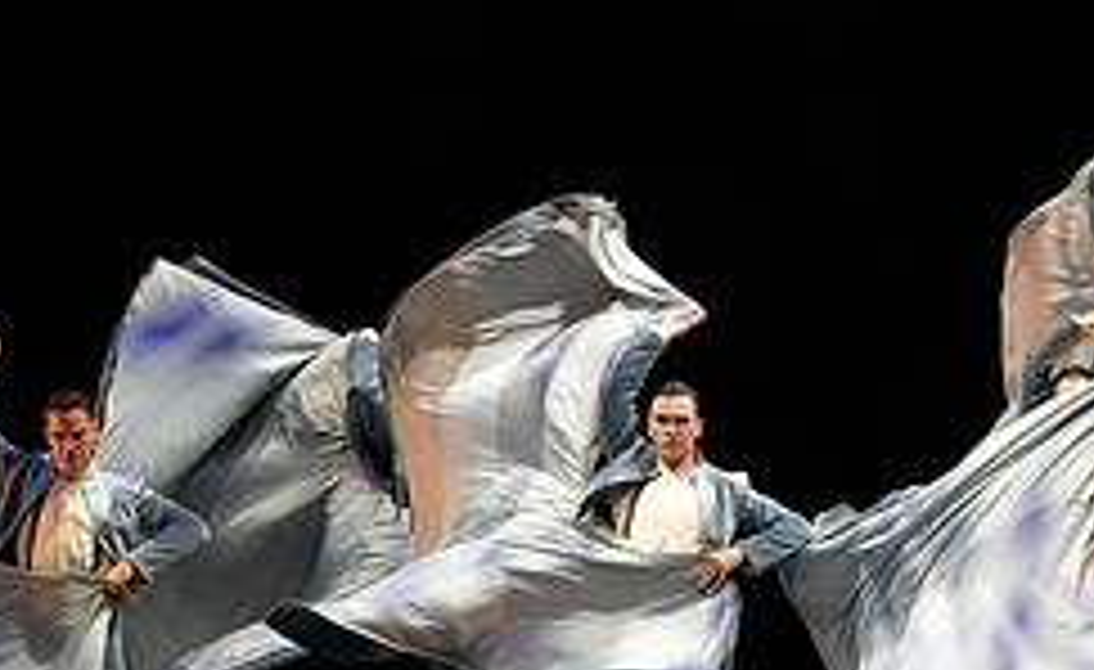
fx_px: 10914
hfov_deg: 5.7
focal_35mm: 368
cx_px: 872
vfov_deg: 3.5
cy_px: 366
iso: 10000
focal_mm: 137
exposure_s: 1/400
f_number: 8
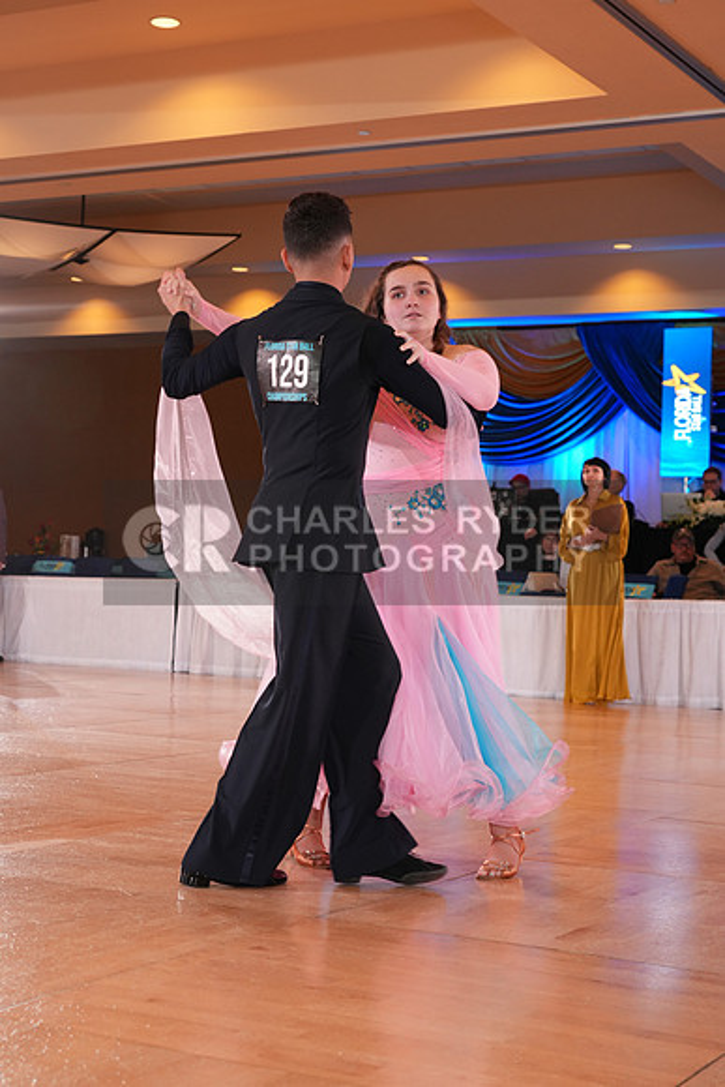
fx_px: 1691
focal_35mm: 56
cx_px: 362
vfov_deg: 35.6
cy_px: 544
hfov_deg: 24.2
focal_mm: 56
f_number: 5
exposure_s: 1/160
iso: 1250
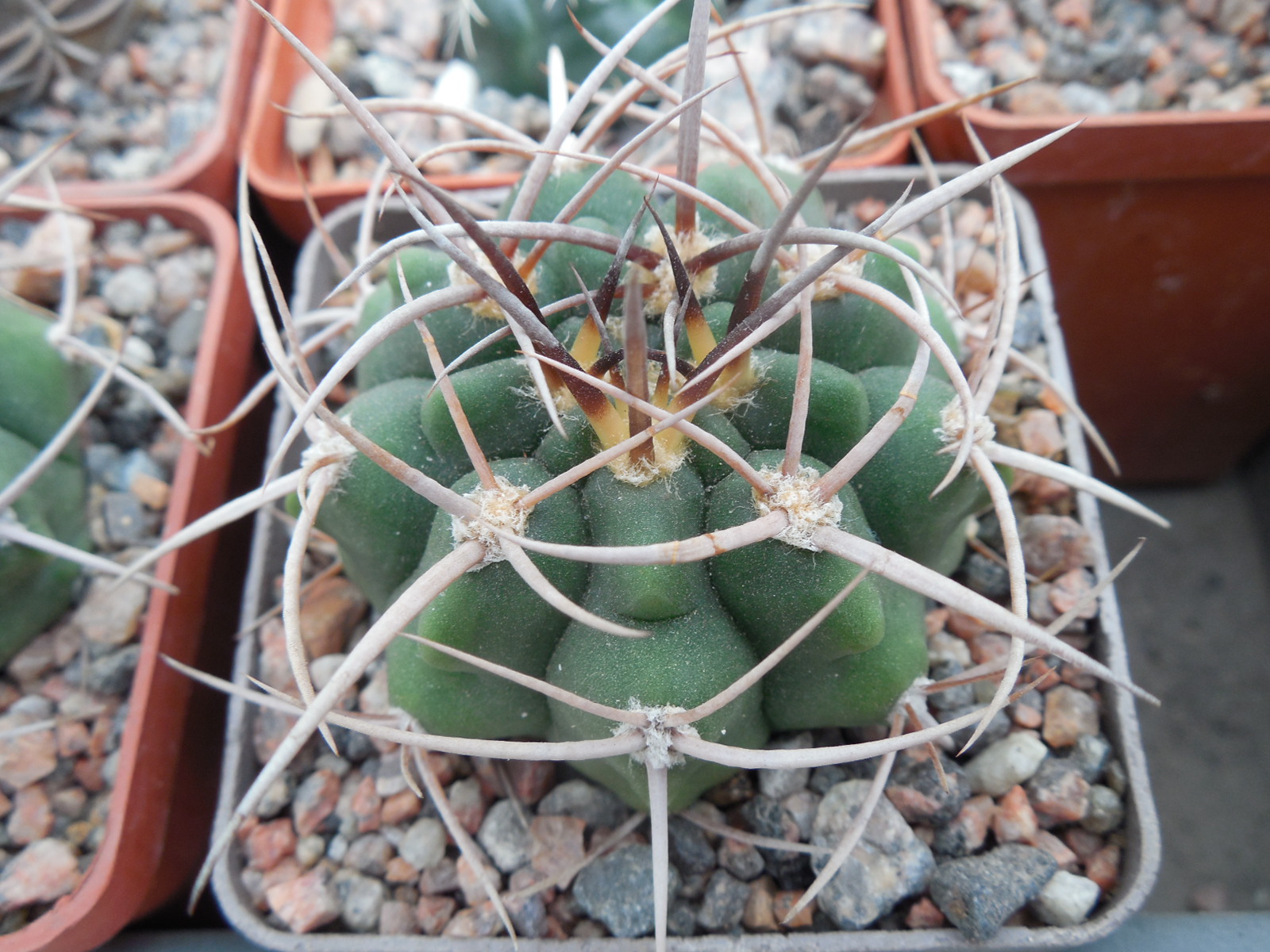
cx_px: 635
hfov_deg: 58.4
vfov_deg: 45.4
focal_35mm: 31
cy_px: 476
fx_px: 1137
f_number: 3.6
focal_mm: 5.6
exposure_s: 1/60
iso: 125
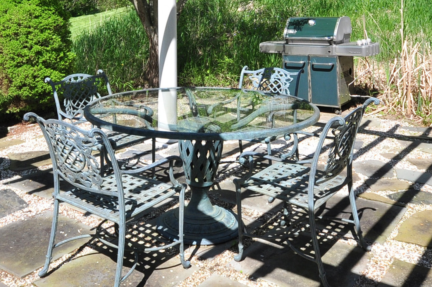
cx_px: 194
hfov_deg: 49.5
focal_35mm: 39
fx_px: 468
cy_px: 27
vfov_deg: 32.4
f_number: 8
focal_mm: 10
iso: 200
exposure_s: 1/400
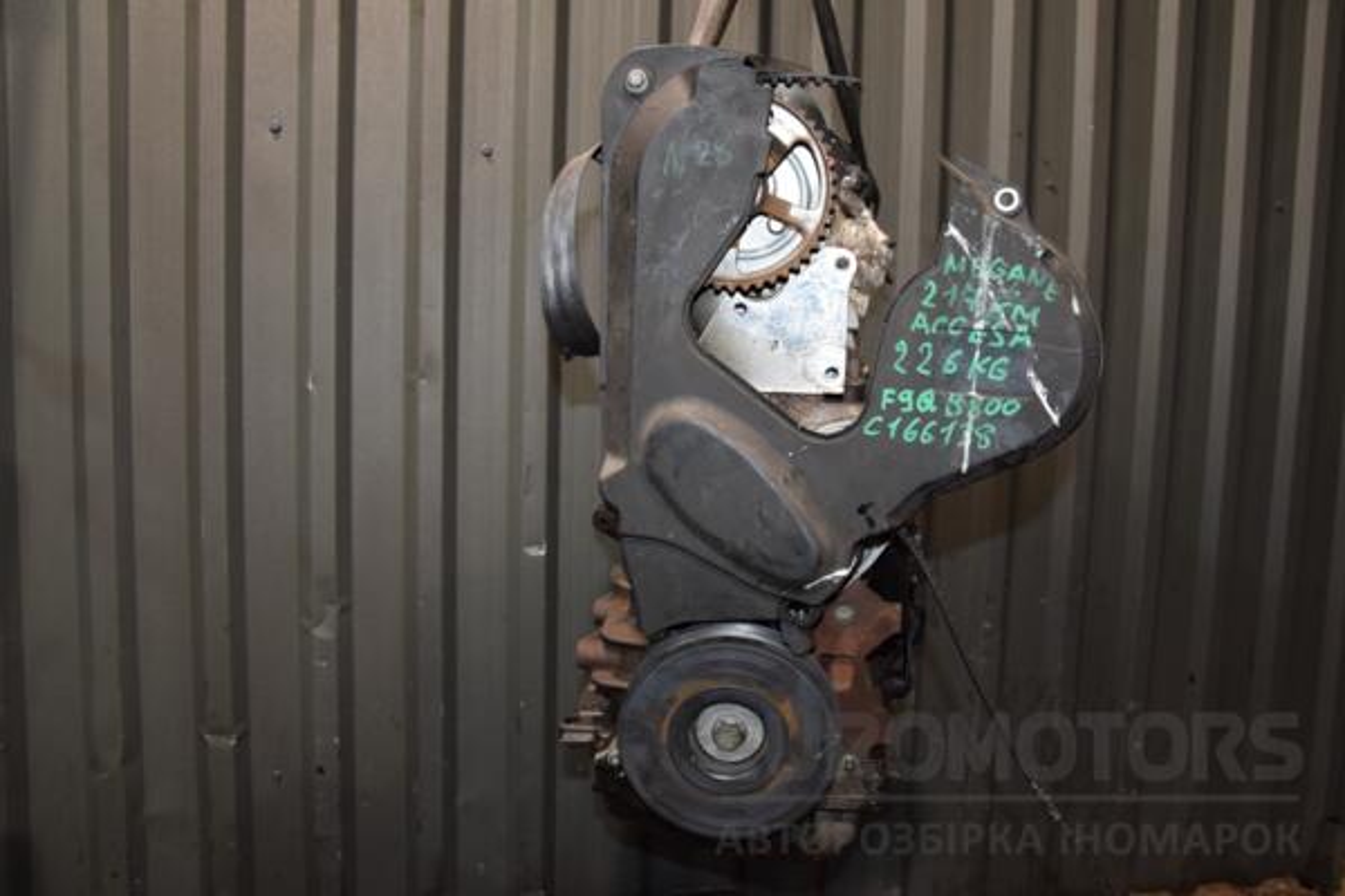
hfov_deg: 67.4
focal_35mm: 27
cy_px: 448
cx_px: 672
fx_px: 1009
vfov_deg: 47.9
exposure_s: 1/60
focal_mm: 18
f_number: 5
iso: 800
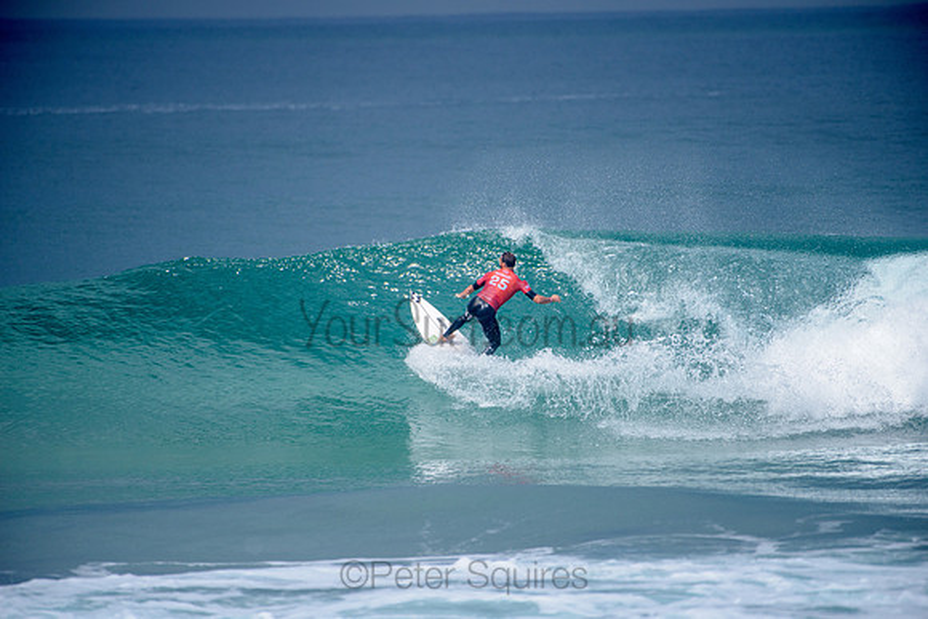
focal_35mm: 500
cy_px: 310
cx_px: 464
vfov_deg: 2.8
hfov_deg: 4.1
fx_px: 12891
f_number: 5.6
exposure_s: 1/2000
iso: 160
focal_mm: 500
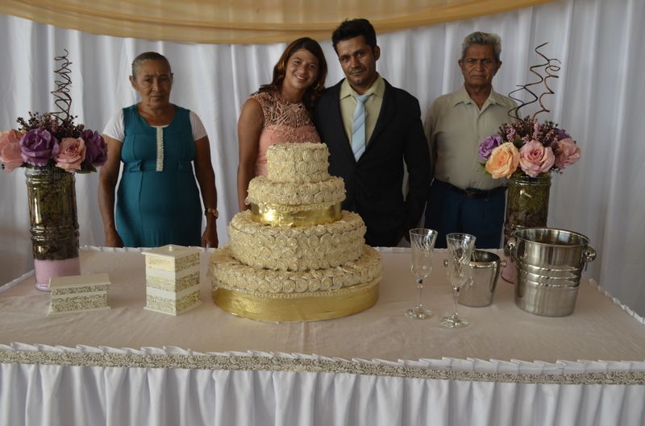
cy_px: 213
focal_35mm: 30
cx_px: 322
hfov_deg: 62.1
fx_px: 536
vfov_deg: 43.4
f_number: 5.6
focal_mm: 20
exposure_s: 1/125
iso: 360
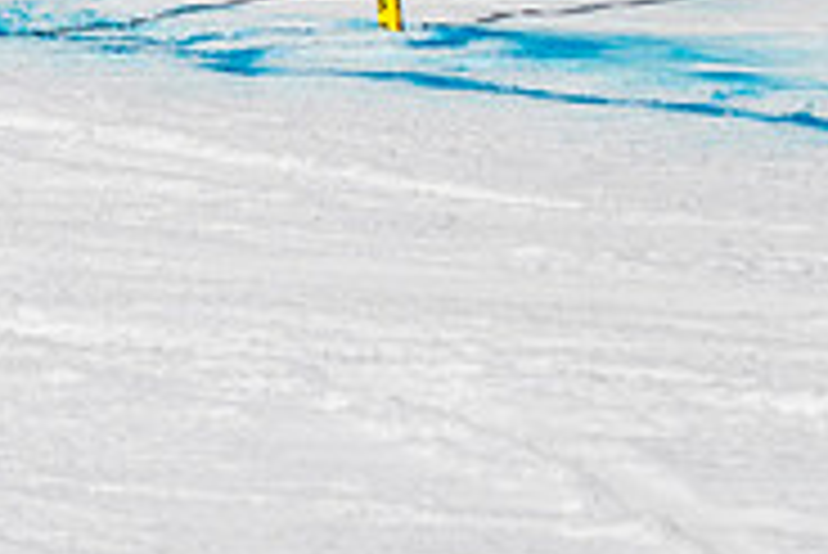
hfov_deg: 0.7
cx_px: -447
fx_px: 66451
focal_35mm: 2887
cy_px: -259
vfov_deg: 0.5
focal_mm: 400
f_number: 8
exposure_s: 1/2000
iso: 200
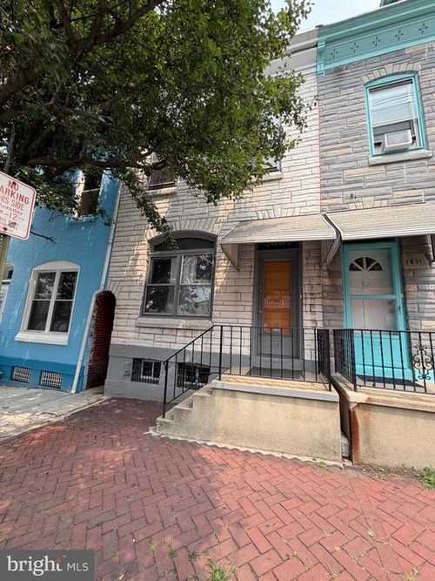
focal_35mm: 14
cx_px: 218
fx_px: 235
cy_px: 290
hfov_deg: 85.7
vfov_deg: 102.1
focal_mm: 2.22
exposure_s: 1/502
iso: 50
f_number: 2.2
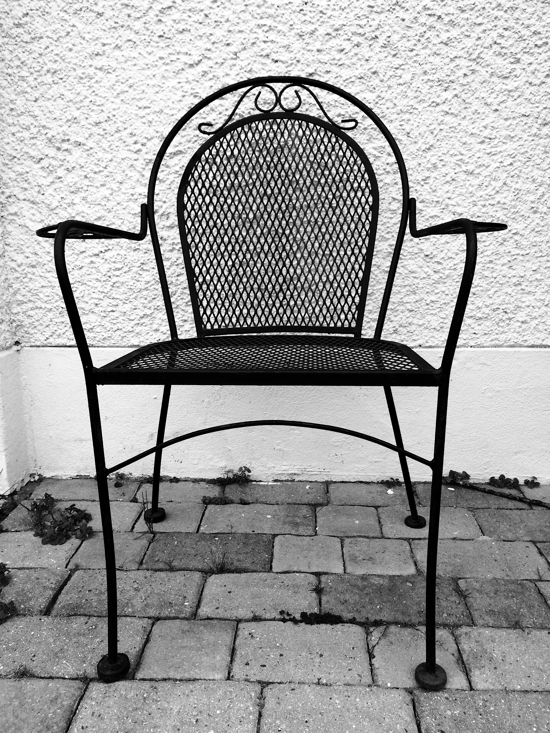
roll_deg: +0.6
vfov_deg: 61.7
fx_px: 614
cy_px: 366
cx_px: 275
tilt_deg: -12.2
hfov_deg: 48.2
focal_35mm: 29
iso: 32
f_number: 2.2
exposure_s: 1/436
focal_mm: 4.15
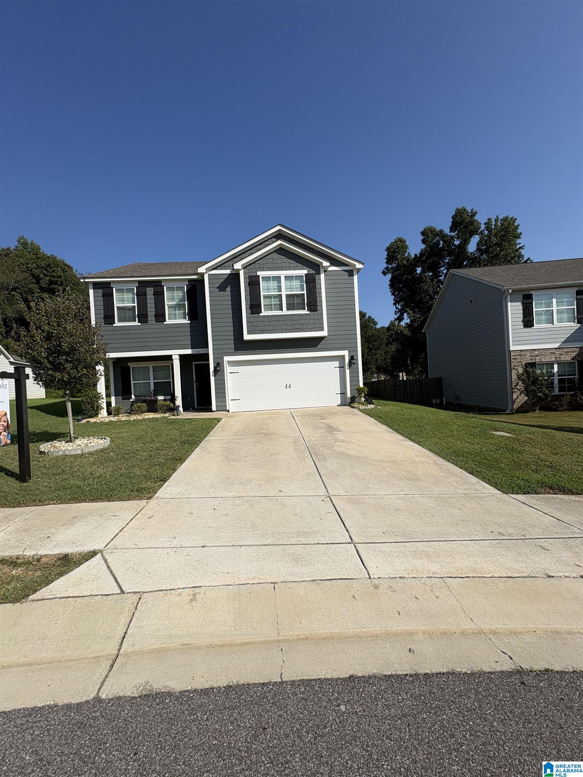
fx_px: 314
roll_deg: +2.6
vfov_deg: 102.1
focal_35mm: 14
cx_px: 292
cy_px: 388
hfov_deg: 85.7
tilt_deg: -0.4
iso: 50
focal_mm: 2.22
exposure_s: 1/3546
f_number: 2.2
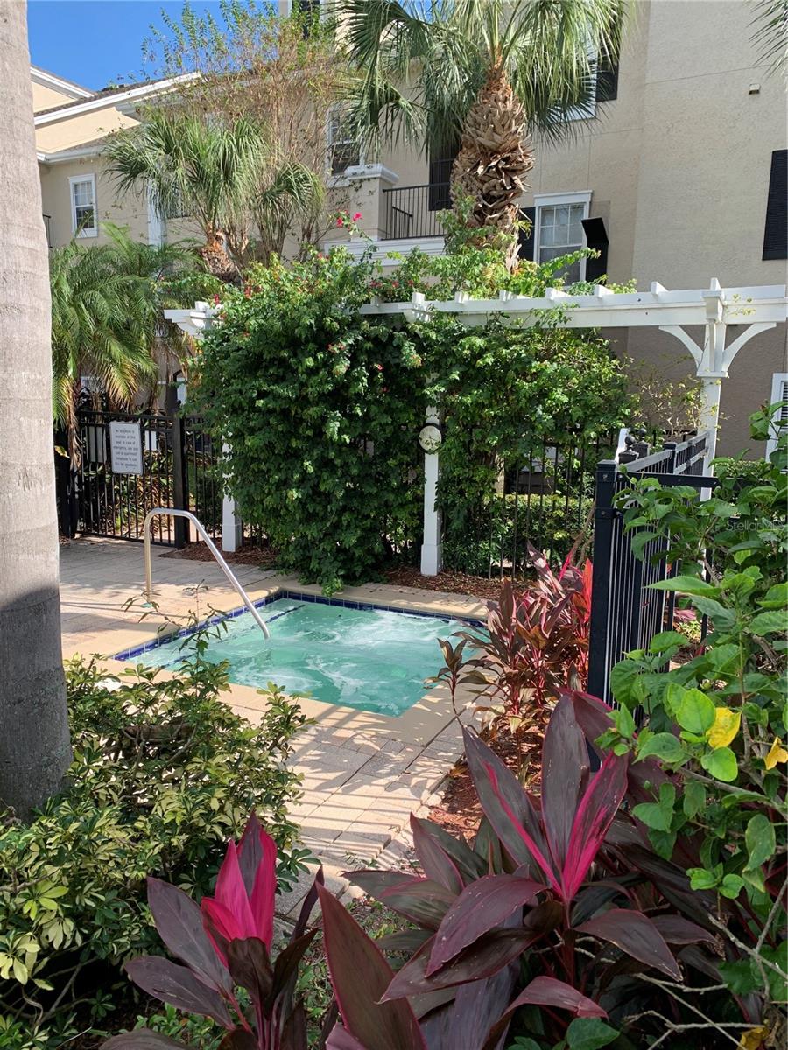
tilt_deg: -8.8
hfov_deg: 53.1
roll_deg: -0.8
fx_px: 789
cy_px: 525
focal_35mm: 26
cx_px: 394
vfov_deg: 67.3
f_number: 1.8
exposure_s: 1/701
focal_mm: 4.25
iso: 25
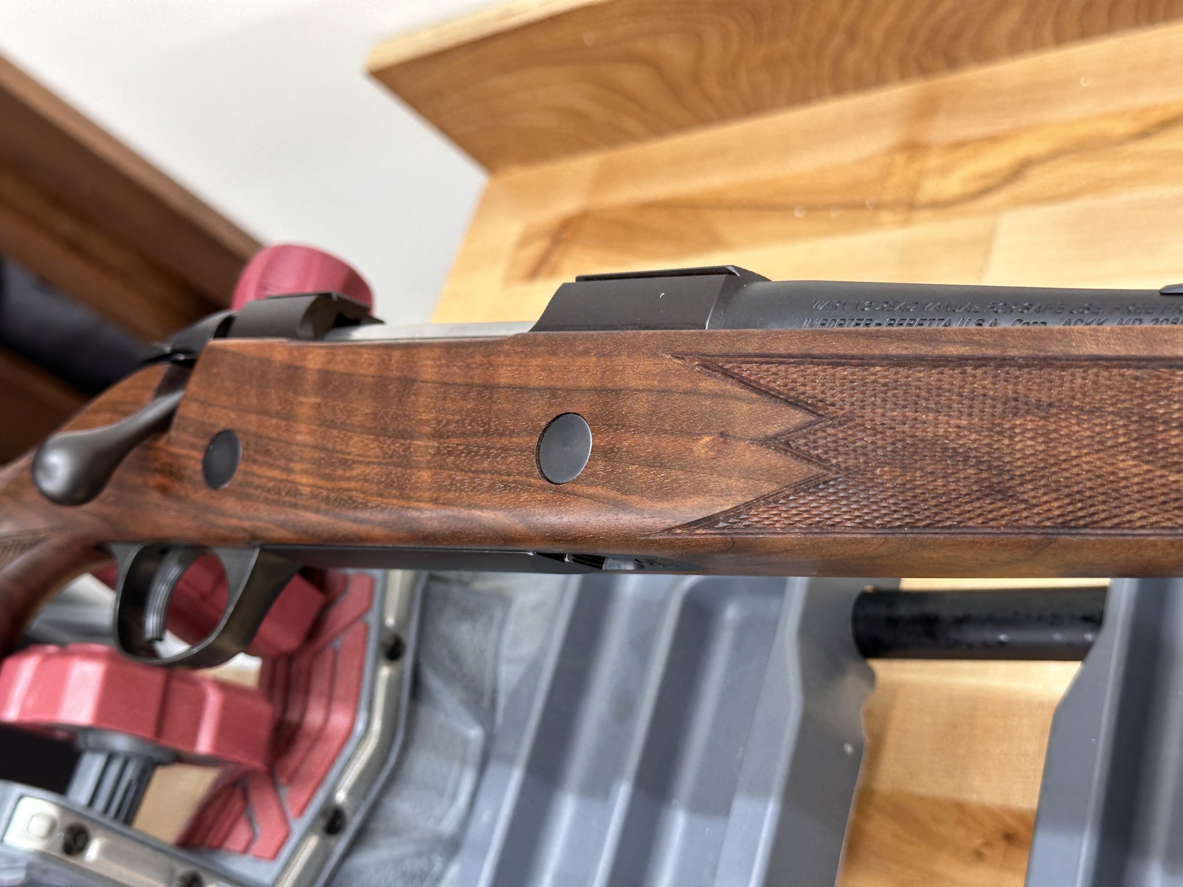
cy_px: 444
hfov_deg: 39.7
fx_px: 1640
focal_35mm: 48
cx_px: 592
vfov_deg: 30.3
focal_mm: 6.86
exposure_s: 1/60
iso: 80
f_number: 1.78
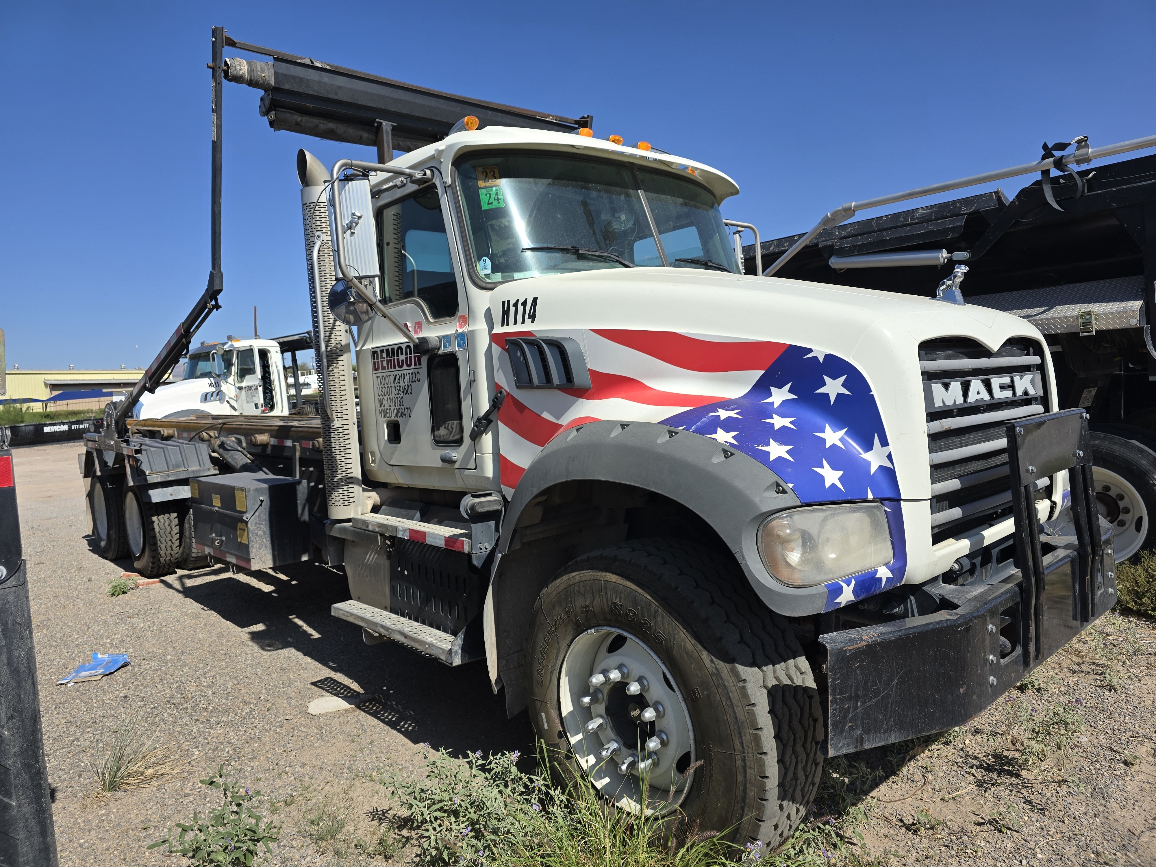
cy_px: 434
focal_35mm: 23
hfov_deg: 73.9
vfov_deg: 58.9
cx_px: 578
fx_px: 768
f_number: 1.7
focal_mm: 6.3
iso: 12
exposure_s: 1/1002
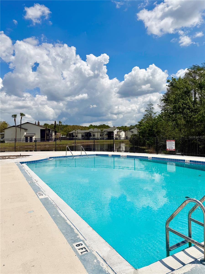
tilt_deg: +0.7
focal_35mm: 24
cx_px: 102
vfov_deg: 71.6
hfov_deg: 56.8
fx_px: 190
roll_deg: +1.1
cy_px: 137
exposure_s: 1/17544
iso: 80
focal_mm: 6.76
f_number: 1.78
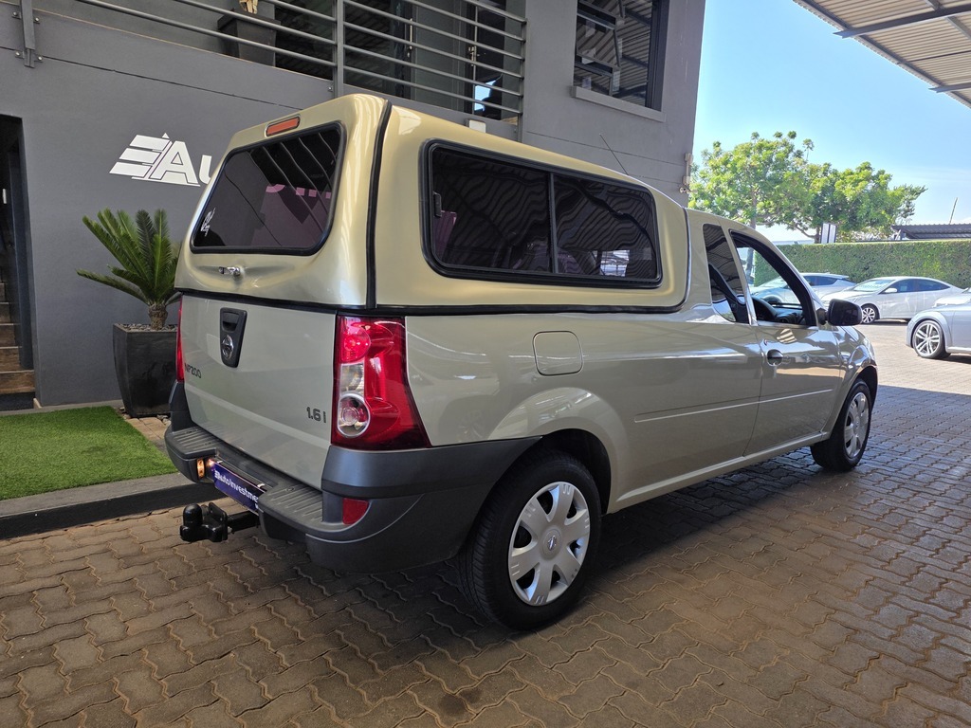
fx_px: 645
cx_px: 486
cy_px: 364
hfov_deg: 73.9
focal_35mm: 23
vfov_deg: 58.9
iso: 50
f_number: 1.7
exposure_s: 1/359
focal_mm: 6.25
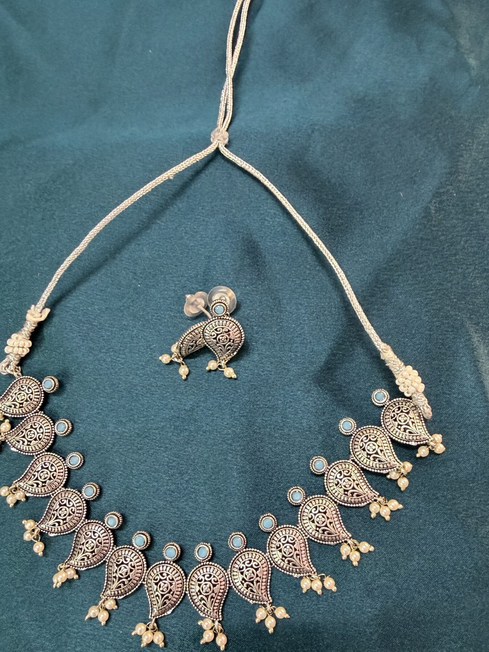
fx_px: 546
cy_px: 383
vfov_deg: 61.3
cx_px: 247
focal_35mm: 29
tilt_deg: -73.8
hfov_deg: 48.2
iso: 320
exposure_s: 1/50
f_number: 2.2
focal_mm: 2.22
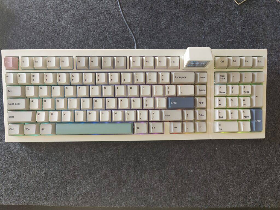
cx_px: 140
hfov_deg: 73.9
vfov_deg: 59.0
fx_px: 186
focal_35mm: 23
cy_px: 105
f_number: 1.8
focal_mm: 6.06
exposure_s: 1/50
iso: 200
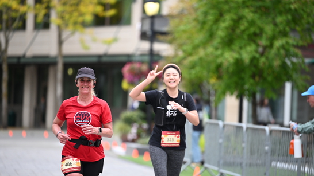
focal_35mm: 211
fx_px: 1757
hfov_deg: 10.2
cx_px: 158
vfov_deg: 5.8
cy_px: 96
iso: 640
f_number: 2.8
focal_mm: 200
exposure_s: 1/1250
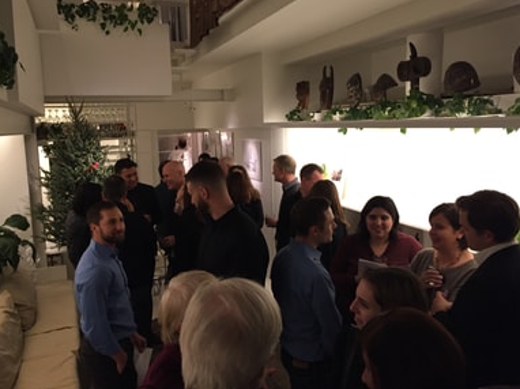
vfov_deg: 45.4
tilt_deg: -4.6
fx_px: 465
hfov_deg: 58.4
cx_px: 253
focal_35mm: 31
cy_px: 182
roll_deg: +1.4
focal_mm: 4.15
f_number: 2.2
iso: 125
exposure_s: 1/30
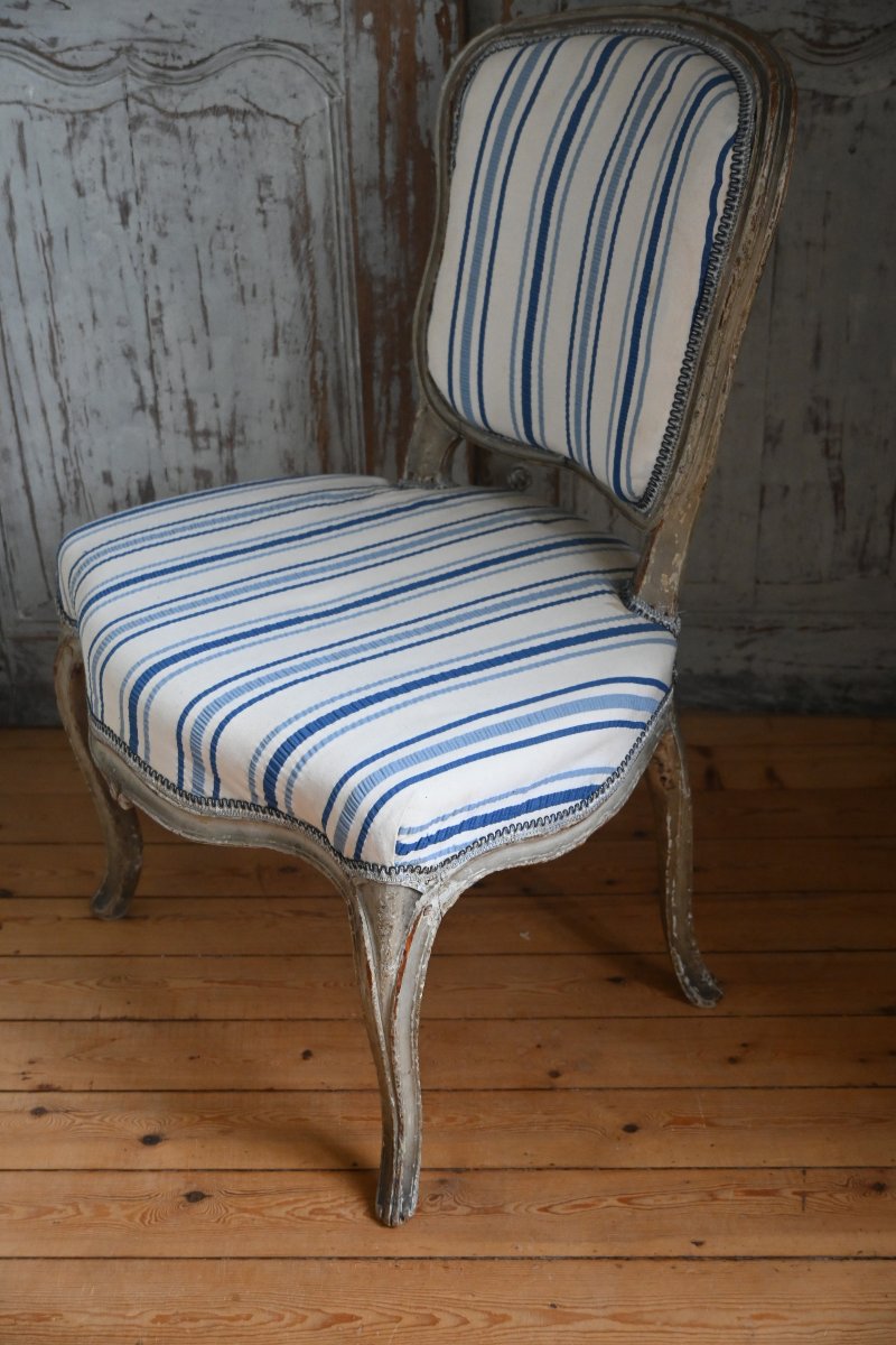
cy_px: 672
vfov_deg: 41.7
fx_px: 1764
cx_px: 448
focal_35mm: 47
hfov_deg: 28.5
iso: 1600
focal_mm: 31.5
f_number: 4
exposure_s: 1/125
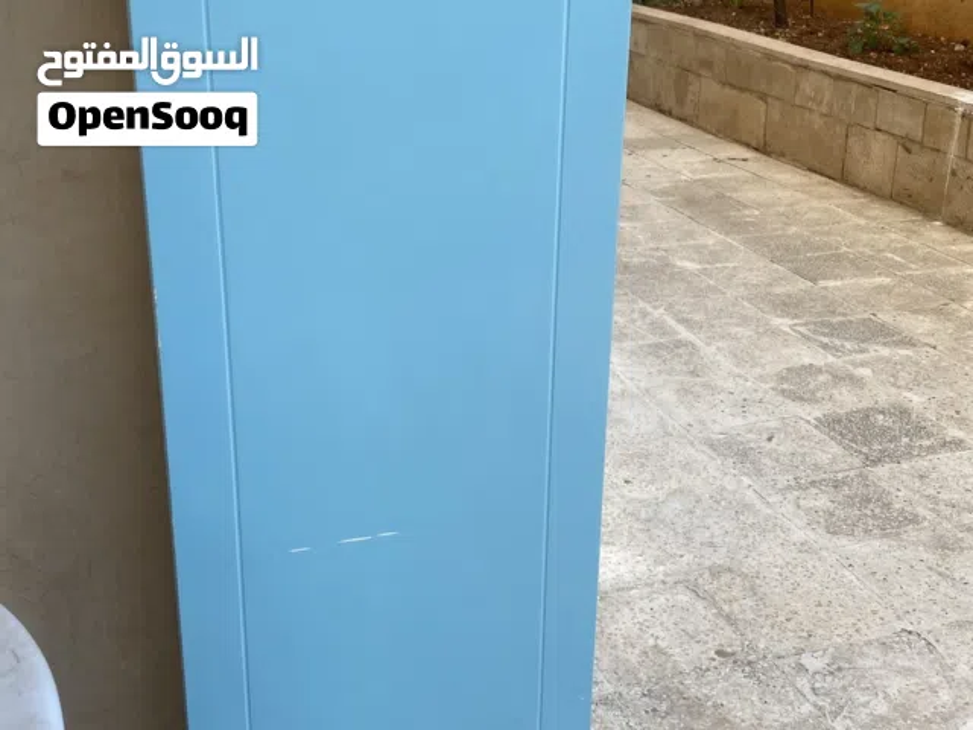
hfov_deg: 67.3
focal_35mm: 26
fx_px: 731
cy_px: 365
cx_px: 486
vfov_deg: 53.1
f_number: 1.8
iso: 32
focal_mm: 4.25
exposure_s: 1/225
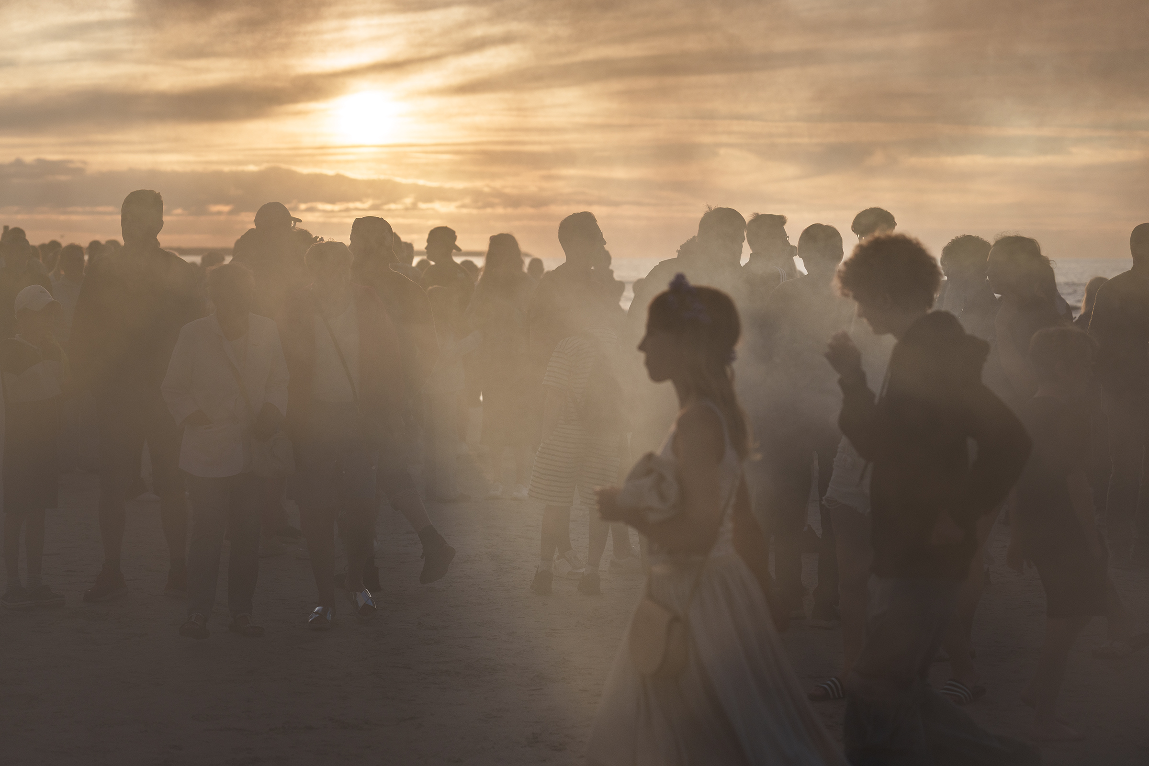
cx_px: 574
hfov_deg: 28.8
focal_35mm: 70
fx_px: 2234
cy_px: 383
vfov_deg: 19.5
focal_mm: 70
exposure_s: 1/1250
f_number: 2.8
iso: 100
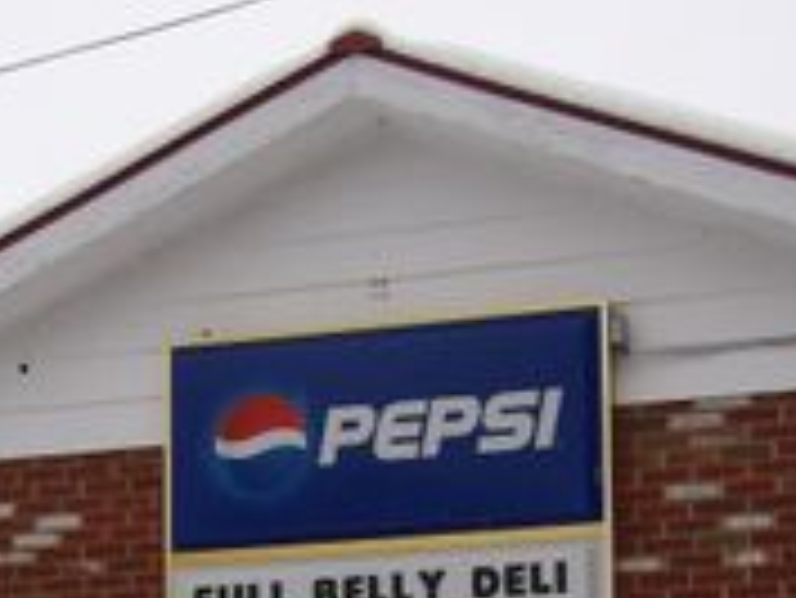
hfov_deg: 17.9
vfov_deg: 13.2
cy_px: 663
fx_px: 2531
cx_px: 315
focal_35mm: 110
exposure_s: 1/363
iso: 100
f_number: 3.7
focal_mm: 7
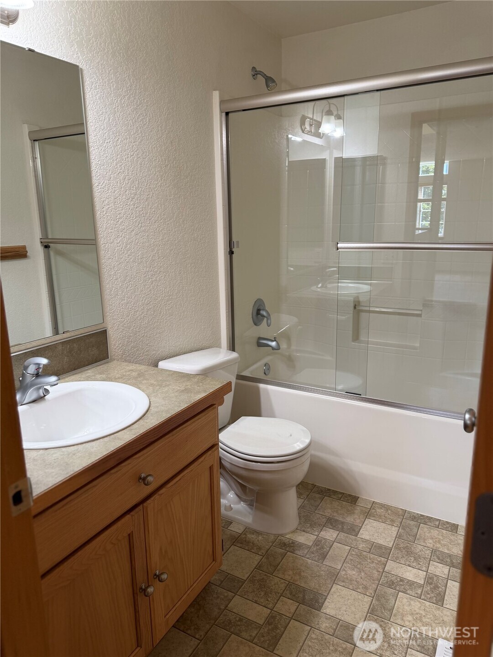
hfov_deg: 56.8
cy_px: 328
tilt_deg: -12.8
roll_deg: +1.3
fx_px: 456
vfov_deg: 71.6
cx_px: 246
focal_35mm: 24
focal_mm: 6.76
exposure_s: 1/60
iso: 125
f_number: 1.78
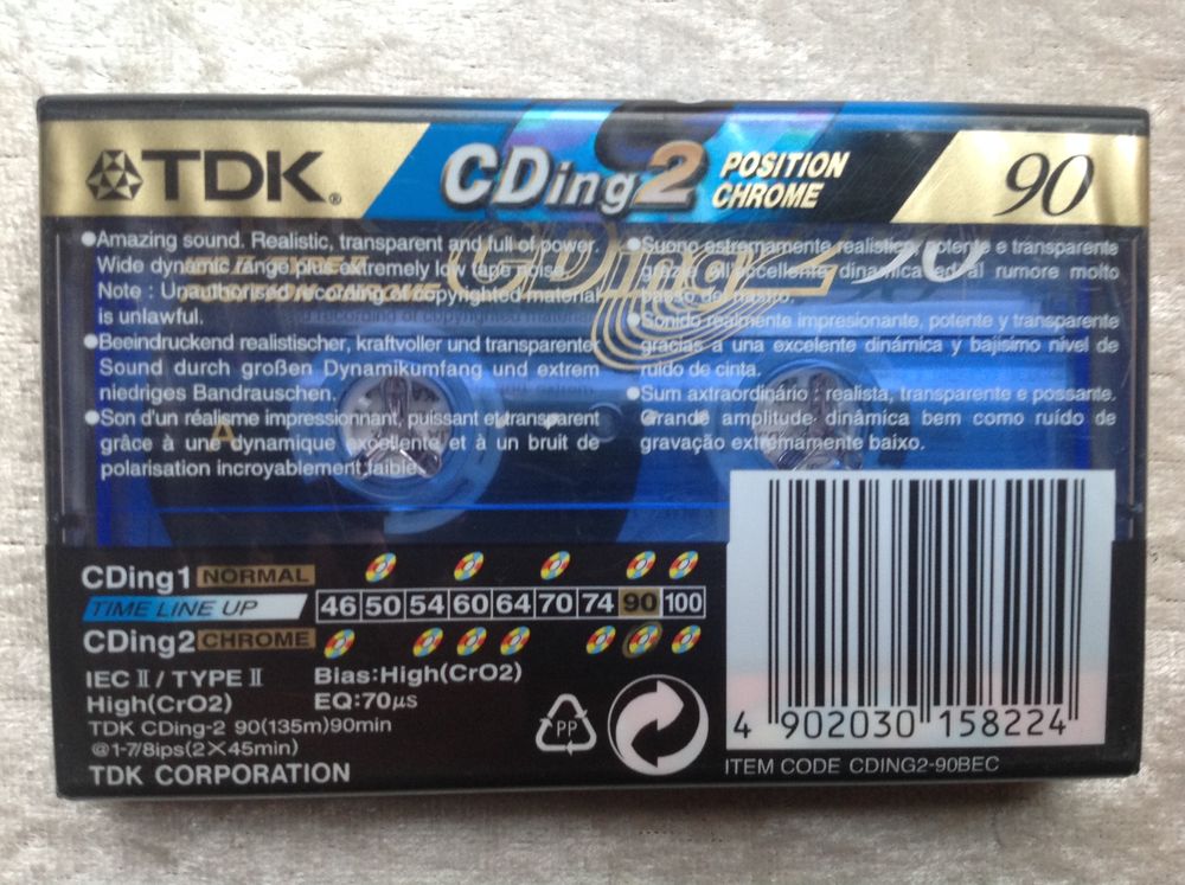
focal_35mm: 35
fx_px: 1196
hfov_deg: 52.7
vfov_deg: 40.6
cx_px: 592
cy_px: 442
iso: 125
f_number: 2.4
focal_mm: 4.28
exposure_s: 1/15
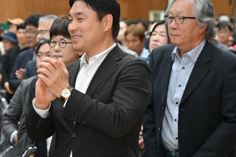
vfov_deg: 8.3
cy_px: 69
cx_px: 79
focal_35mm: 165
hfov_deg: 12.4
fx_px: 1082
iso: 3200
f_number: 6.3
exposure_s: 1/250
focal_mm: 115
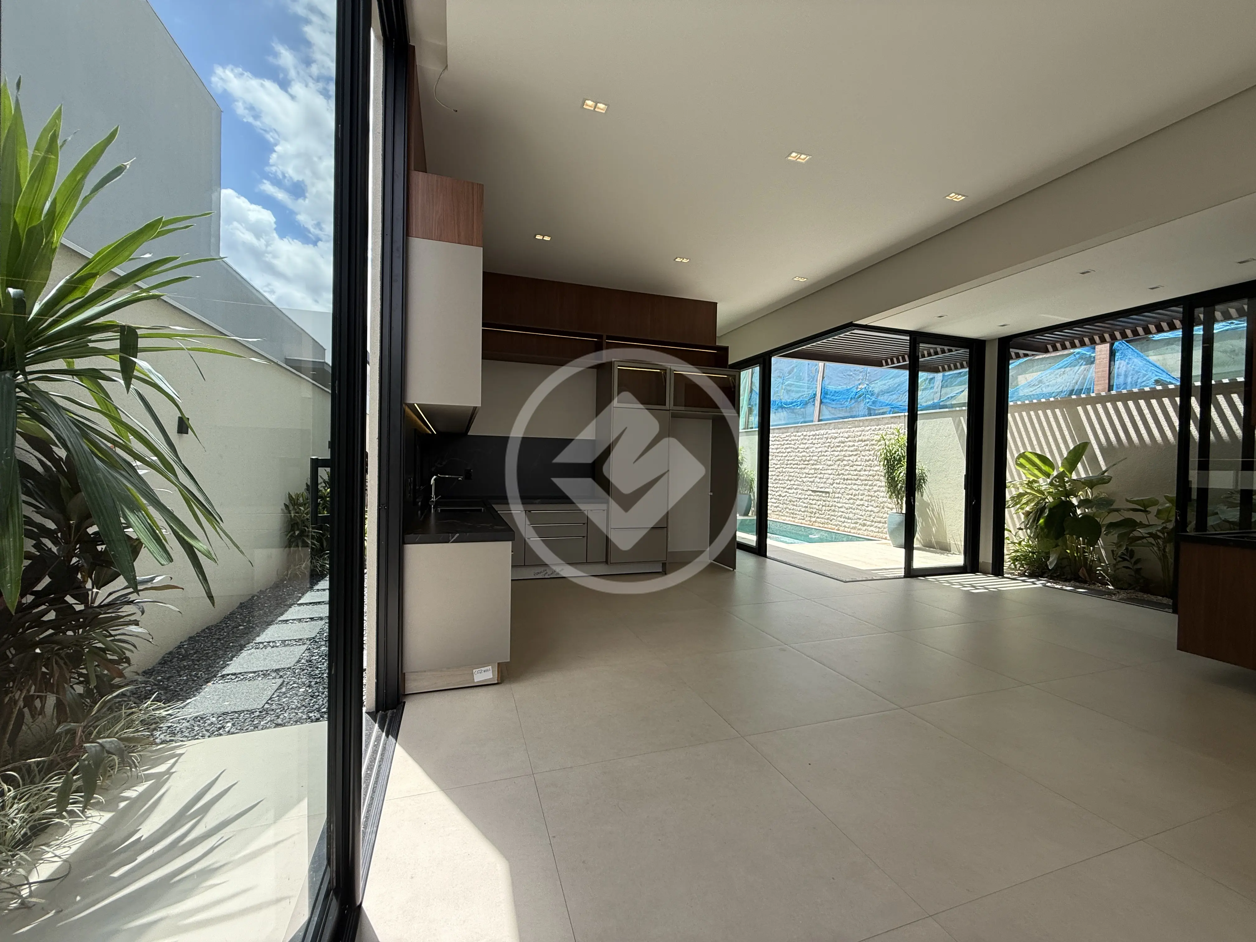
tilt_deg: -0.1
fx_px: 508
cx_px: 628
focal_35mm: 14
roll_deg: -1.0
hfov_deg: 102.1
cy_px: 471
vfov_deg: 85.7
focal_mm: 2.22
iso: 50
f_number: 2.2
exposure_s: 1/379
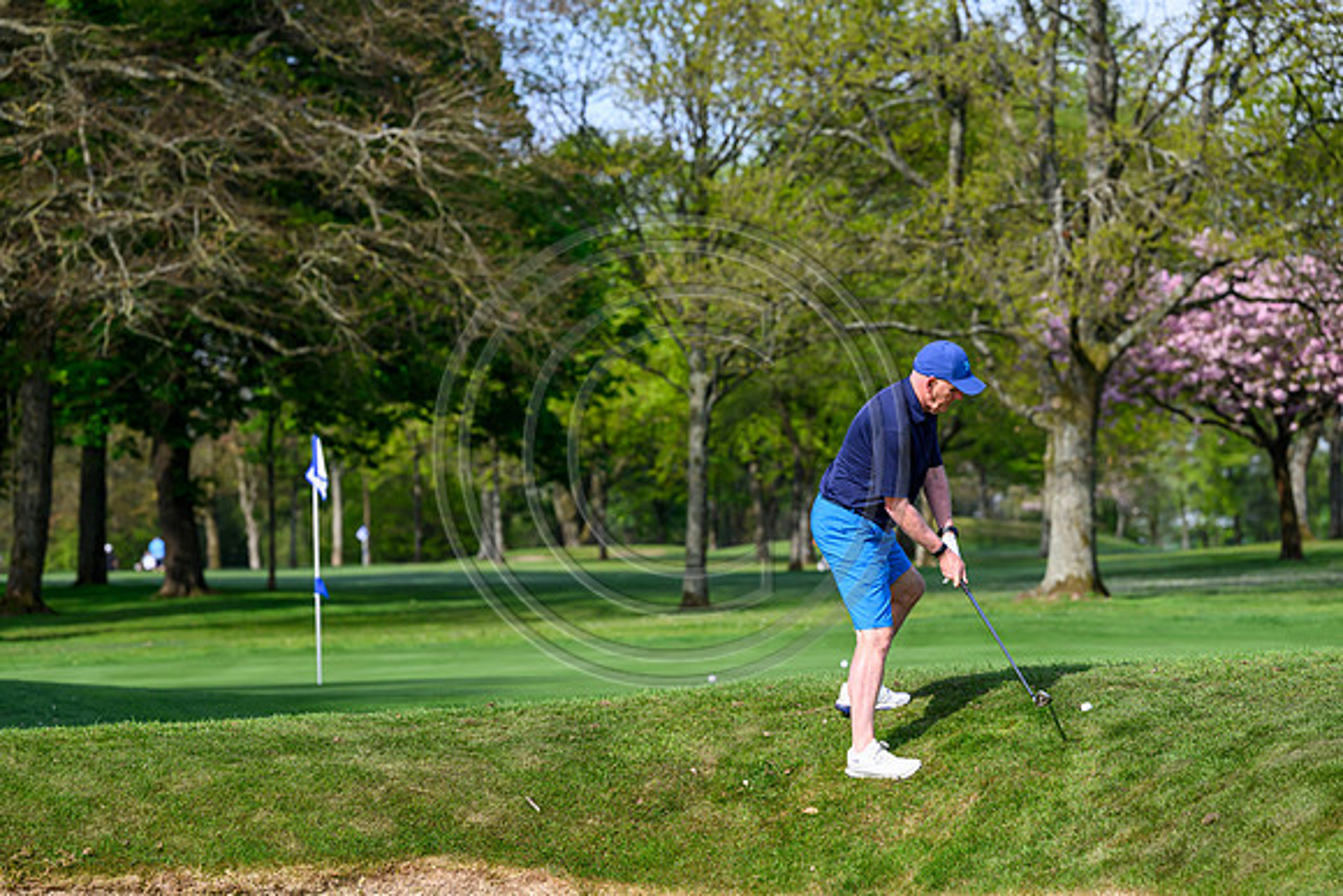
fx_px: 5597
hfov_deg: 13.7
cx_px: 672
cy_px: 448
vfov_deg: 9.2
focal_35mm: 150
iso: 500
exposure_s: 1/1600
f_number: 5
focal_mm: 150
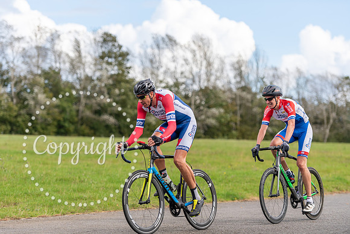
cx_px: 175
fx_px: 1128
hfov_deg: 17.6
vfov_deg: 11.8
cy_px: 117
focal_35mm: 116
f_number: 2.8
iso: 160
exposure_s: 1/2500
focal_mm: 116
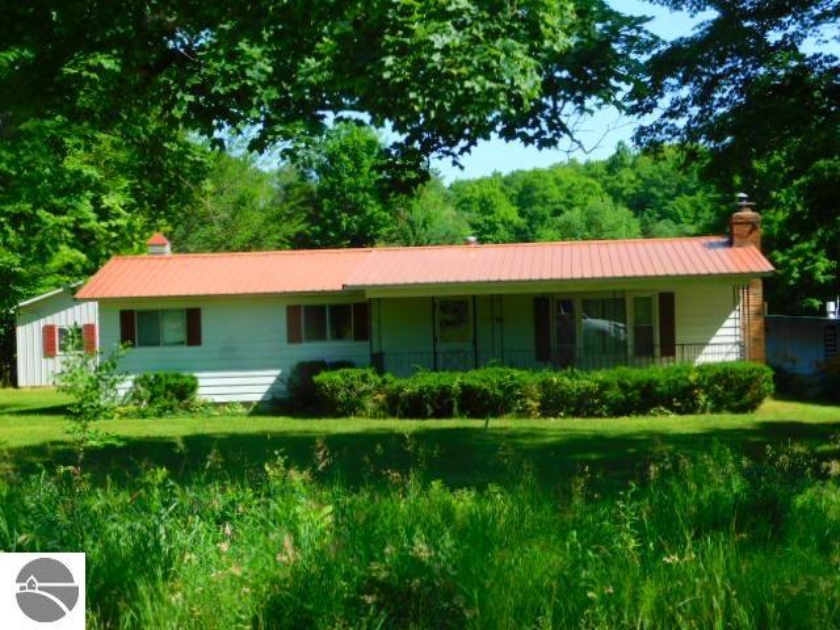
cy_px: 315
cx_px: 420
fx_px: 1941
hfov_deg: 24.4
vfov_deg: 18.4
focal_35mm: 80
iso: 125
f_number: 4.4
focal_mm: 14.2
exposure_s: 1/400
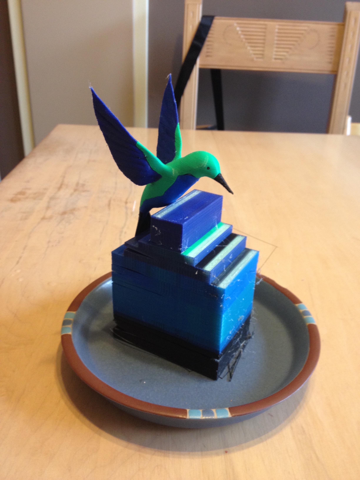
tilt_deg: -25.2
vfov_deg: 52.6
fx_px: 485
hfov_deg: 40.7
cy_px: 240
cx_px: 180
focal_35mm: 35
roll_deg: -2.7
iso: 100
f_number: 2.4
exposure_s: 1/20
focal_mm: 4.28
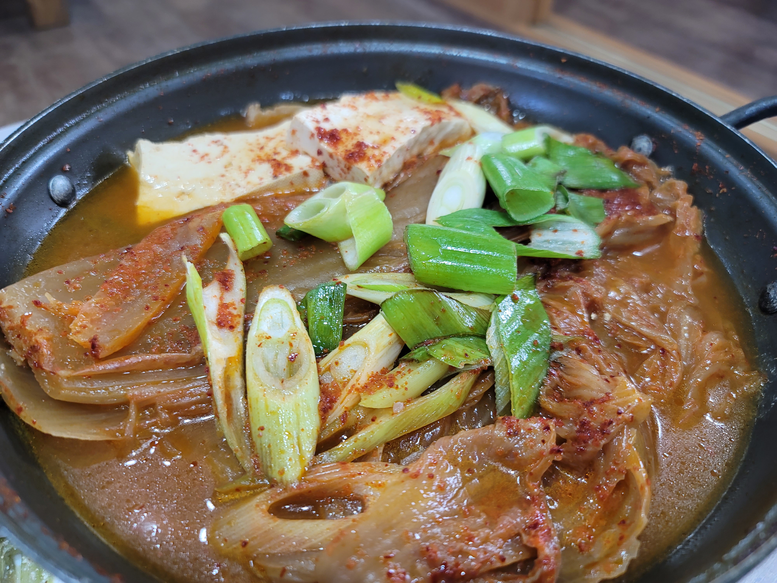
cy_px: 292
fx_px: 561
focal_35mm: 25
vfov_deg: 54.9
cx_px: 388
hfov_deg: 69.4
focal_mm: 7
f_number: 1.8
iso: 160
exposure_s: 1/39
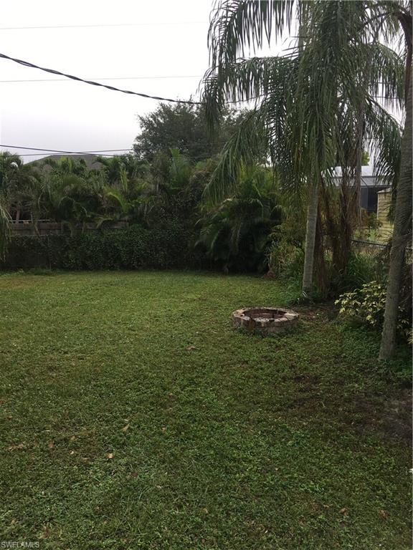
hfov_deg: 48.2
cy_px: 275
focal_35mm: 29
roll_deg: +1.9
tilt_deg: -9.4
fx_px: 461
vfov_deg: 61.7
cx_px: 206
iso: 25
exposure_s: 1/262
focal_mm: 4.15
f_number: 2.2
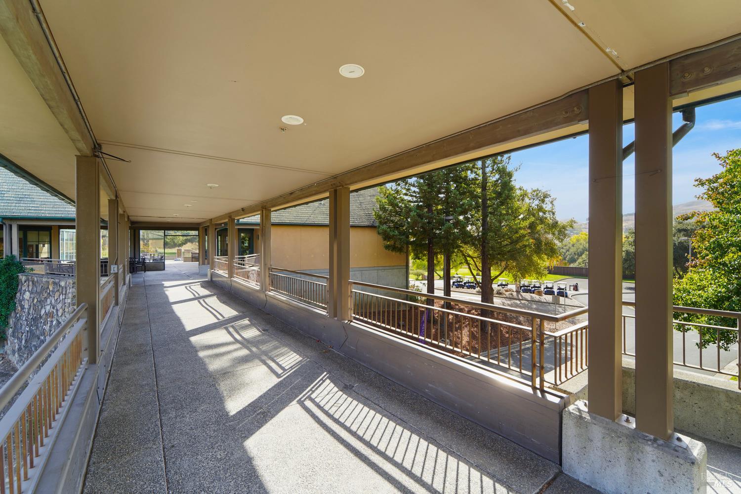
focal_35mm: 14
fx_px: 288
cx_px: 370
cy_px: 247
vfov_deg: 81.2
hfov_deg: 104.3
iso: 100
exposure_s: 1/80
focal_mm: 14
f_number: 8
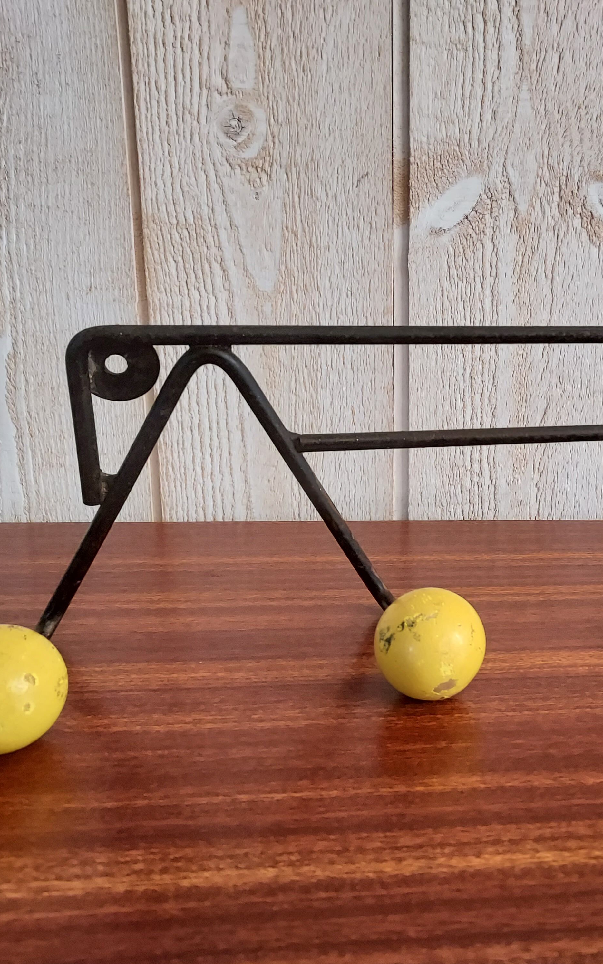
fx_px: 894
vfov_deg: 56.7
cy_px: 482
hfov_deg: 35.6
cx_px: 513
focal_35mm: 34
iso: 200
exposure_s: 1/60
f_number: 1.8
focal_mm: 4.6
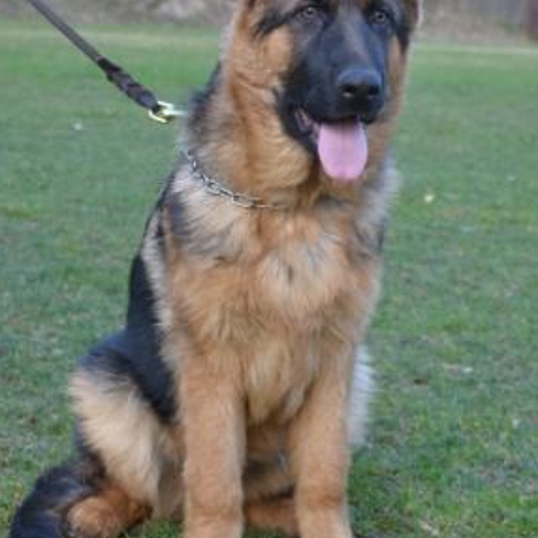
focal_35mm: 68
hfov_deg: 25.4
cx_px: 259
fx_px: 1196
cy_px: 235
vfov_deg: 25.3
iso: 100
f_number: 4.2
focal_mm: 34
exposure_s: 1/60
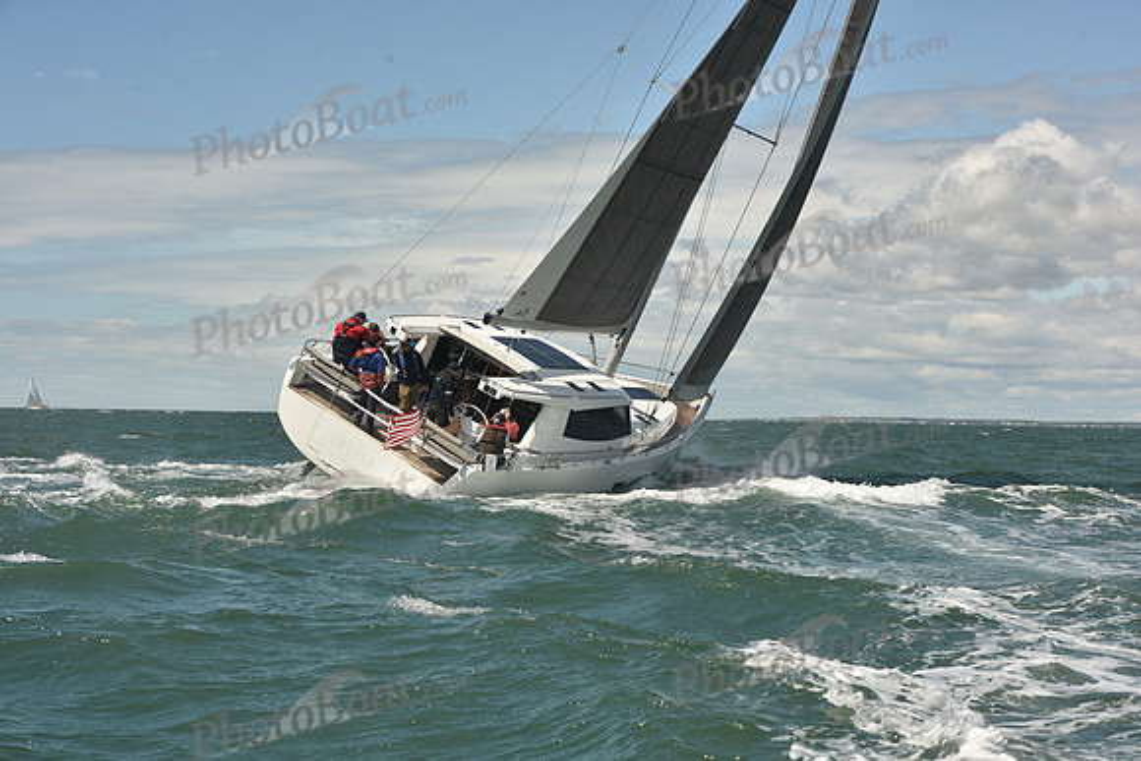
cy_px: 380
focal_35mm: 70
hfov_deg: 28.8
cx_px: 570
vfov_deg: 19.5
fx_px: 2219
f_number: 11
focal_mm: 70
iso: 320
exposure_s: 1/800
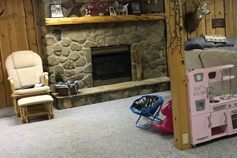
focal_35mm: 52
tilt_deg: -6.2
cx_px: 180
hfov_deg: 37.2
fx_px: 342
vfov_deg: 25.9
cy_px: 63
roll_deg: +3.0
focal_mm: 4.15
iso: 200
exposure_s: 1/17
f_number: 2.2
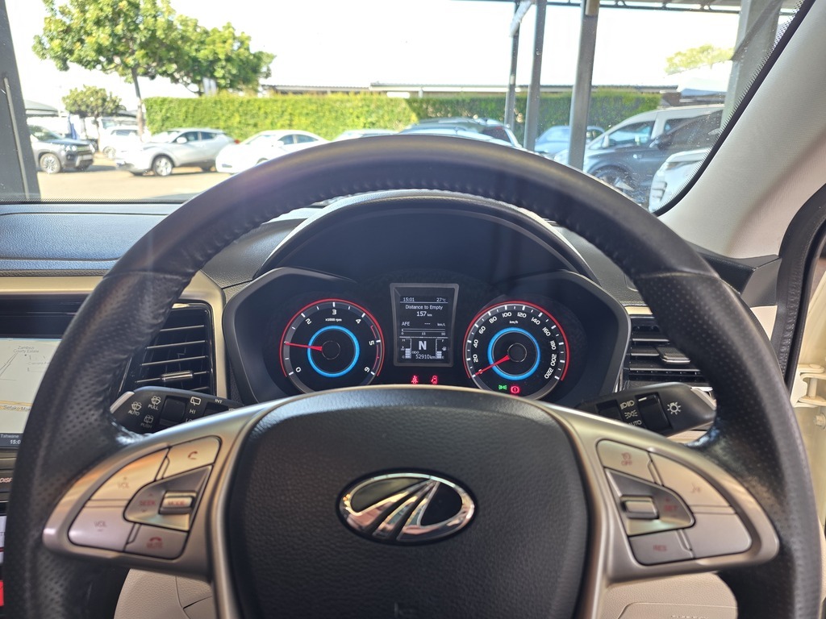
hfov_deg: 73.9
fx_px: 549
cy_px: 310
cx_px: 413
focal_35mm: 23
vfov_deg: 58.9
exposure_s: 1/50
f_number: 1.7
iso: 80
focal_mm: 6.25
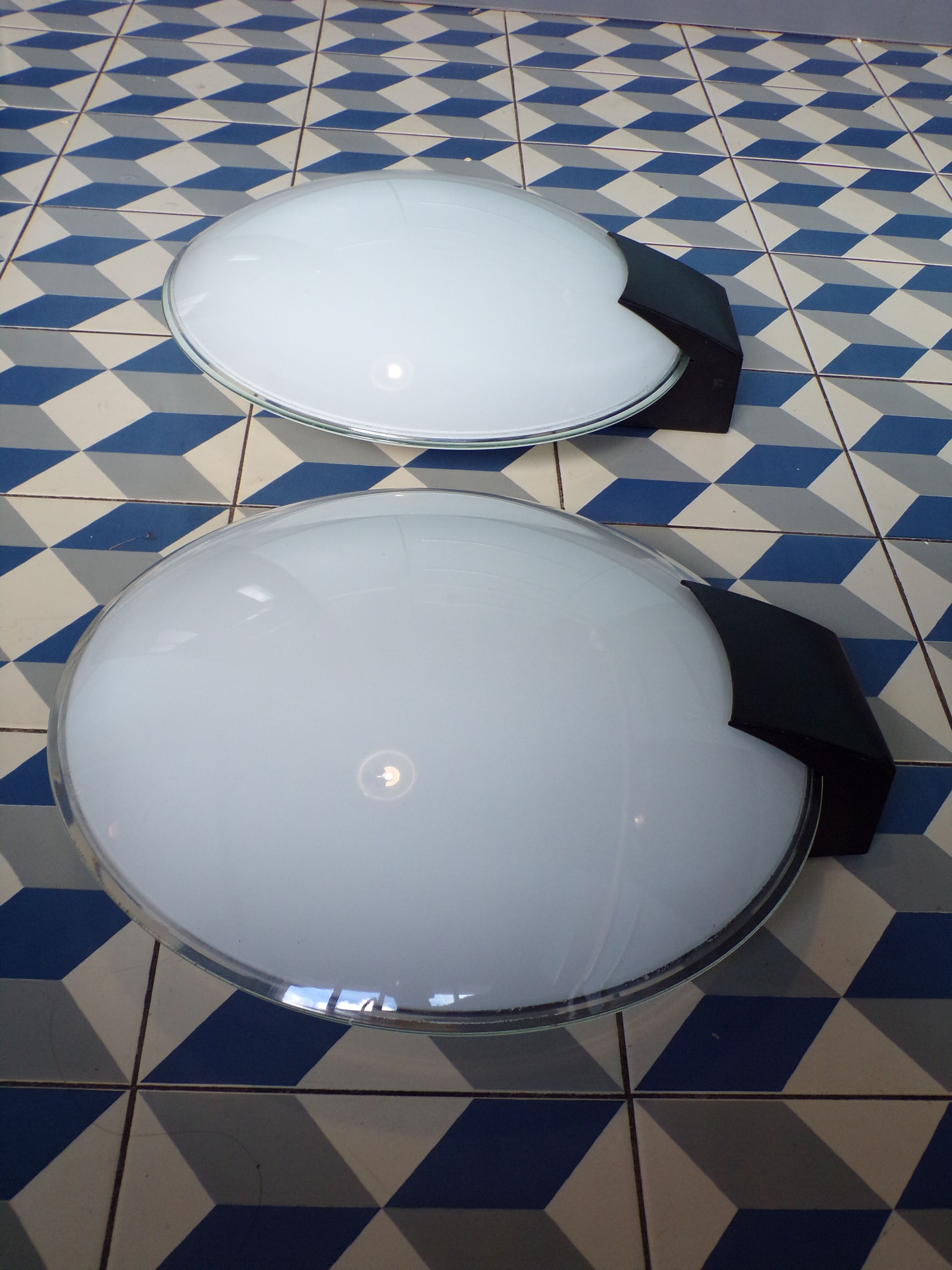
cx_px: 476
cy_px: 635
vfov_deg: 50.1
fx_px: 1357
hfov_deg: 38.7
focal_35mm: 37
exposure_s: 1/34
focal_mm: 6.6
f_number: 3.3
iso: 200
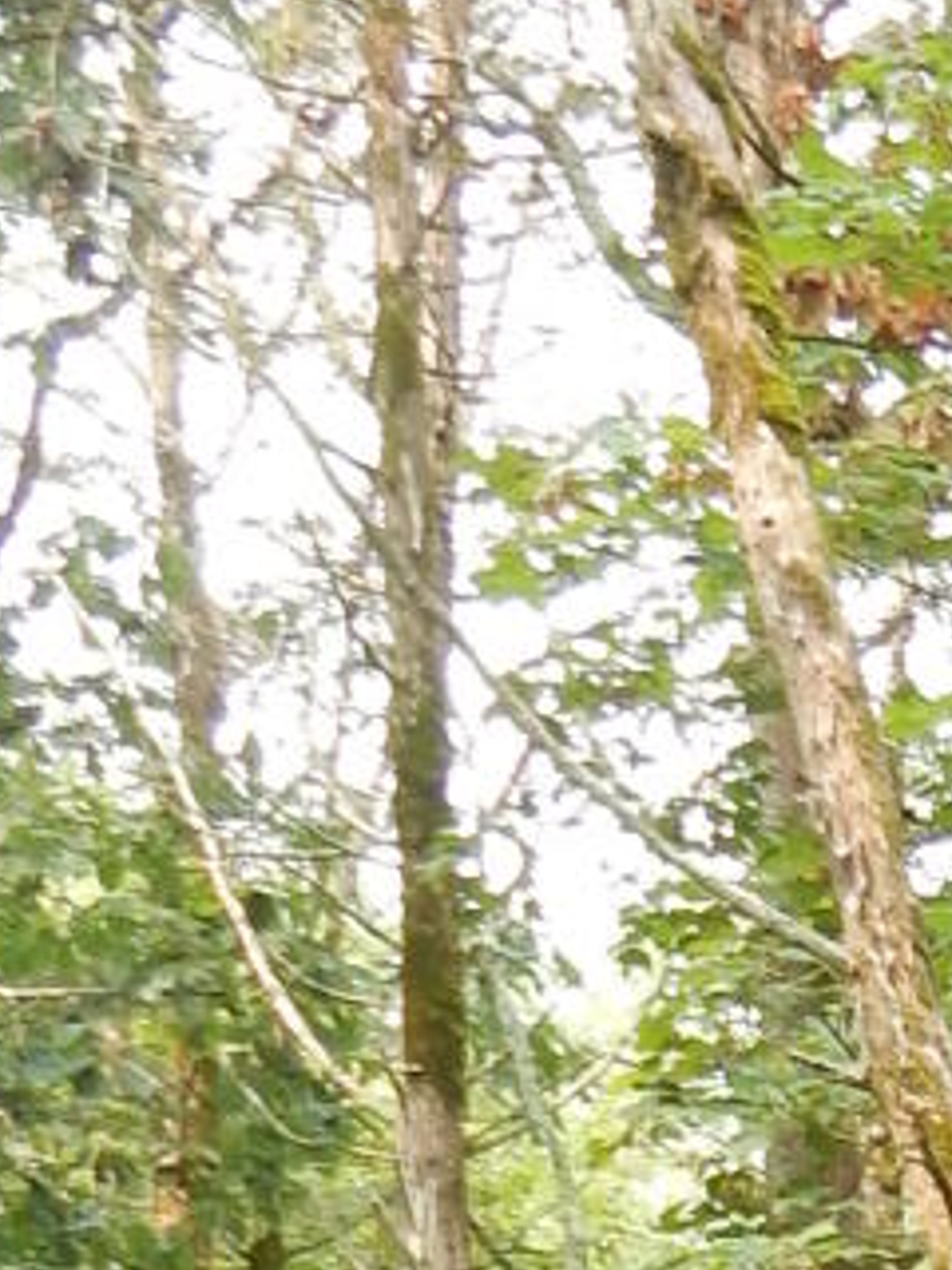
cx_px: 2884
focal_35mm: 269
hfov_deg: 5.2
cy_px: 2453
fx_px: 9864
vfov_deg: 7.1
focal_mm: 7.6
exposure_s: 1/60
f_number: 4.2
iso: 125
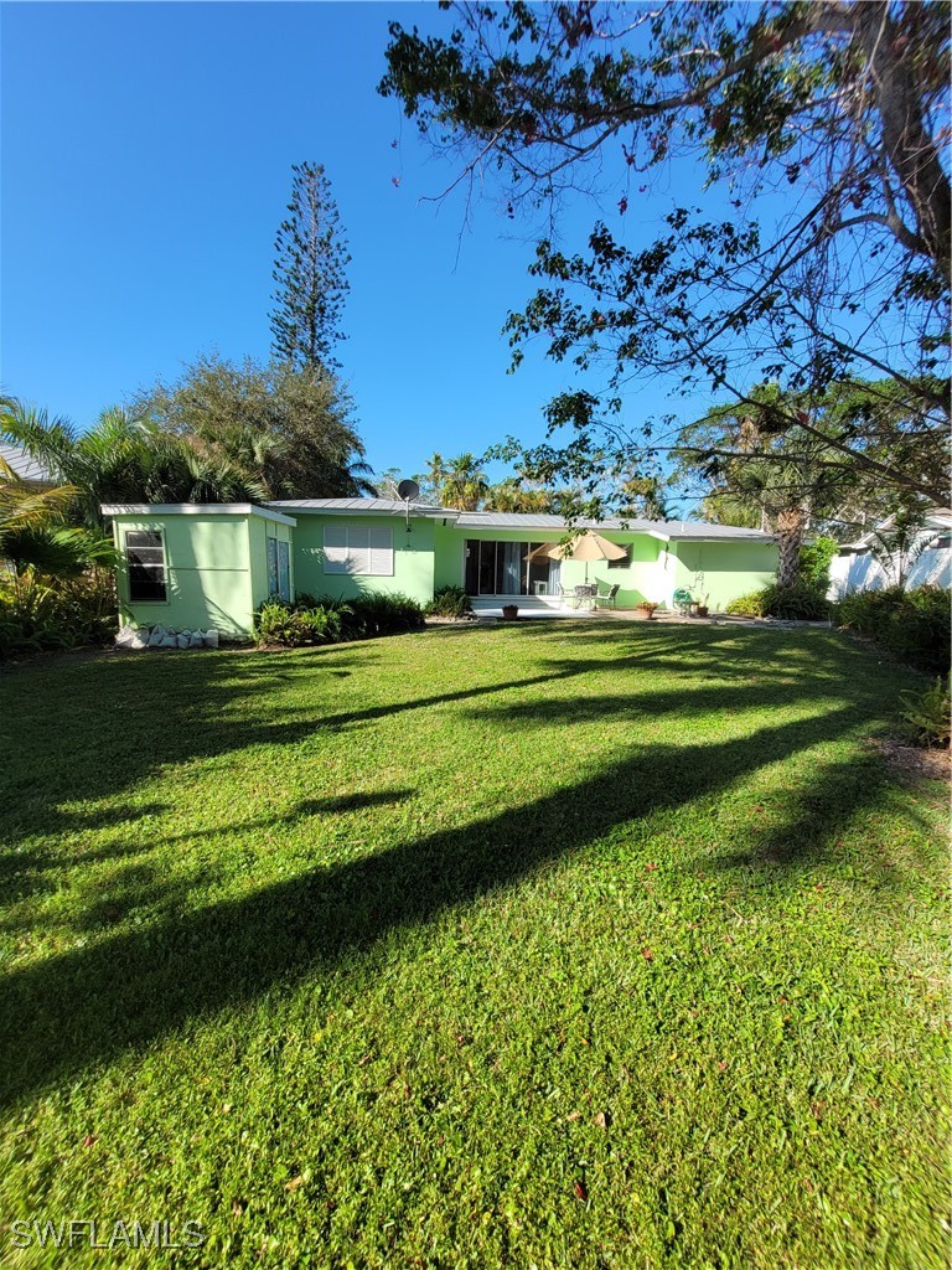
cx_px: 476
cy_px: 635
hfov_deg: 89.9
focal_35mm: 13
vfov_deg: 106.2
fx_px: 477
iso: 40
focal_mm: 1.74
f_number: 2.2
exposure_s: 1/876
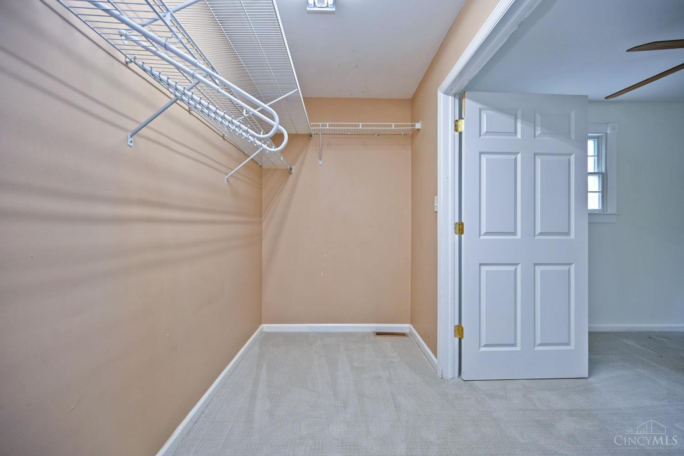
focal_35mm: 14
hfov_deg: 104.3
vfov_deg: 81.2
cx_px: 342
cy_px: 228
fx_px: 266
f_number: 4
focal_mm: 14
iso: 280
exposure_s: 1/60
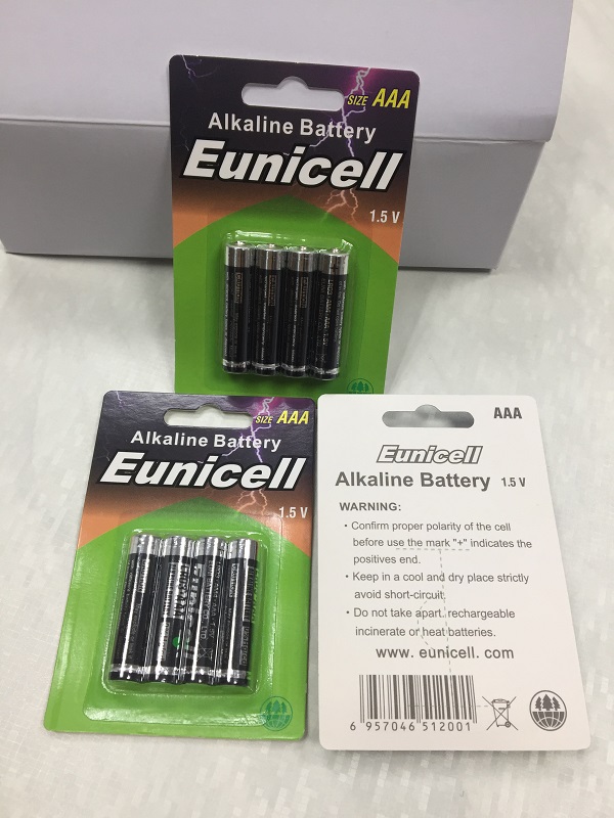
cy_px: 409
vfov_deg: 61.7
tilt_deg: -63.6
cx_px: 307
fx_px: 686
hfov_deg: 48.2
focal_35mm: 29
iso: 50
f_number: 2.2
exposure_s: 1/33
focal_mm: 4.15
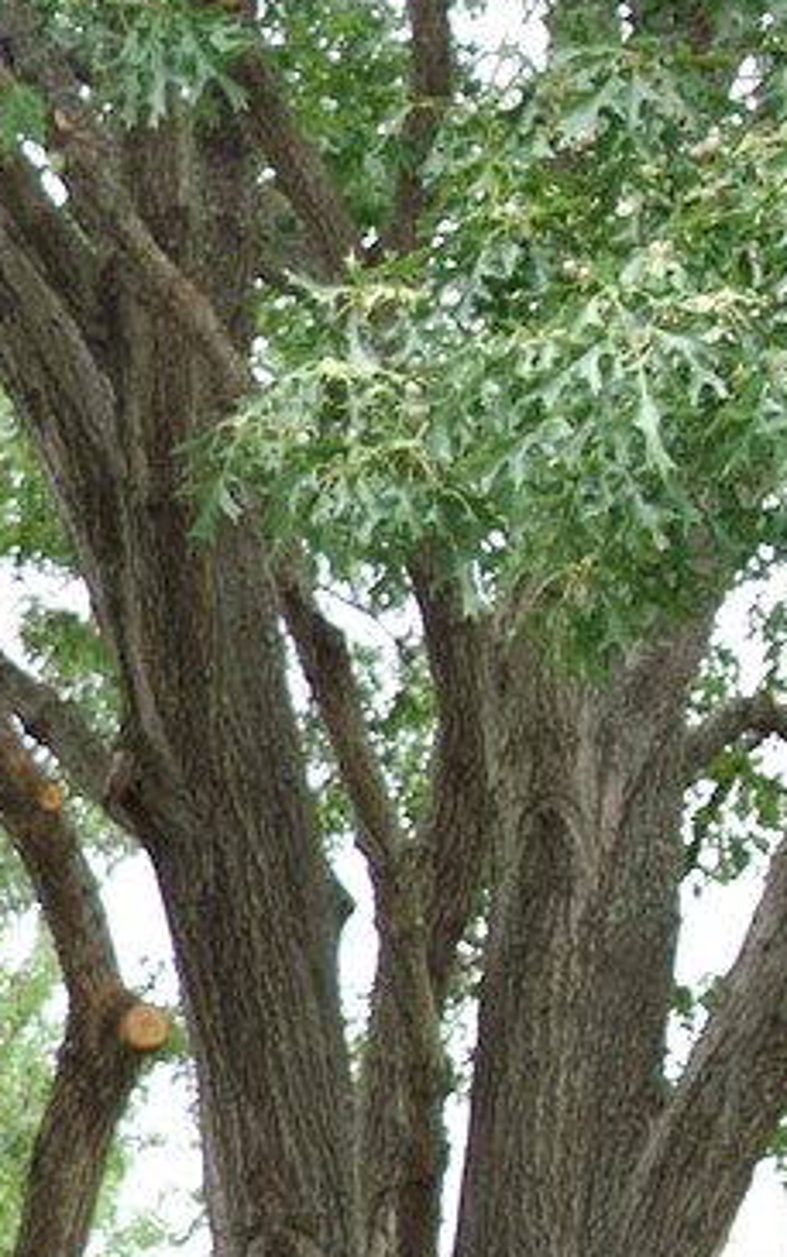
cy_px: 2327
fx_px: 10356
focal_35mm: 302
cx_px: -2749
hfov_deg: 4.0
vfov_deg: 6.8
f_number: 6.3
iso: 400
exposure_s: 1/125
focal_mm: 50
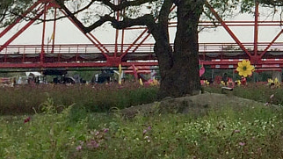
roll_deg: -0.6
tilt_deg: +10.8
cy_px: -172
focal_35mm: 157
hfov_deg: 12.5
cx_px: 503
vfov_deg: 7.4
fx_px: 1178
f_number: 2.2
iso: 32
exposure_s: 1/1109
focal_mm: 4.15
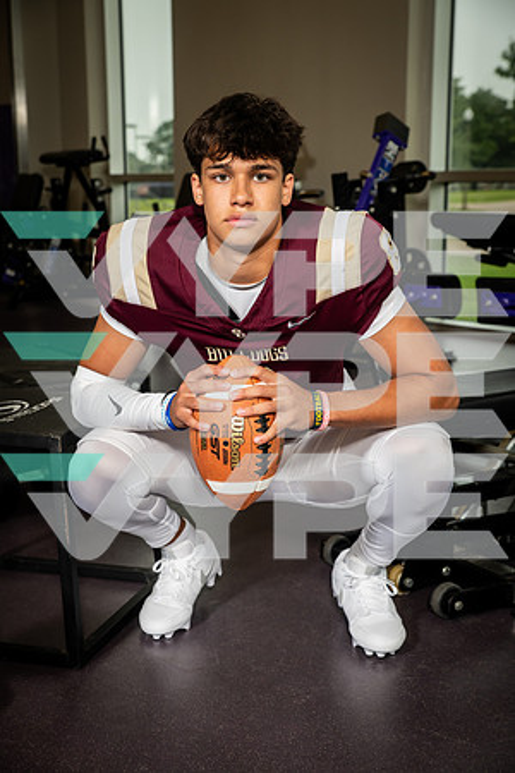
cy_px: 386
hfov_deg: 24.6
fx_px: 1180
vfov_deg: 36.2
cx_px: 258
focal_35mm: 55
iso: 500
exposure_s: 1/250
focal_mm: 55
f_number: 5.6
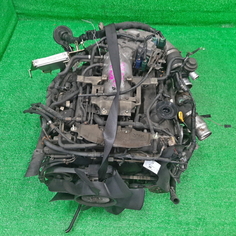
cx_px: 102
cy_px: 117
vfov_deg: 52.5
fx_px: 239
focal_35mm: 31
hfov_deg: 52.4
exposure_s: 1/50
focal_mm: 3.93
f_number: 1.7
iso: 163
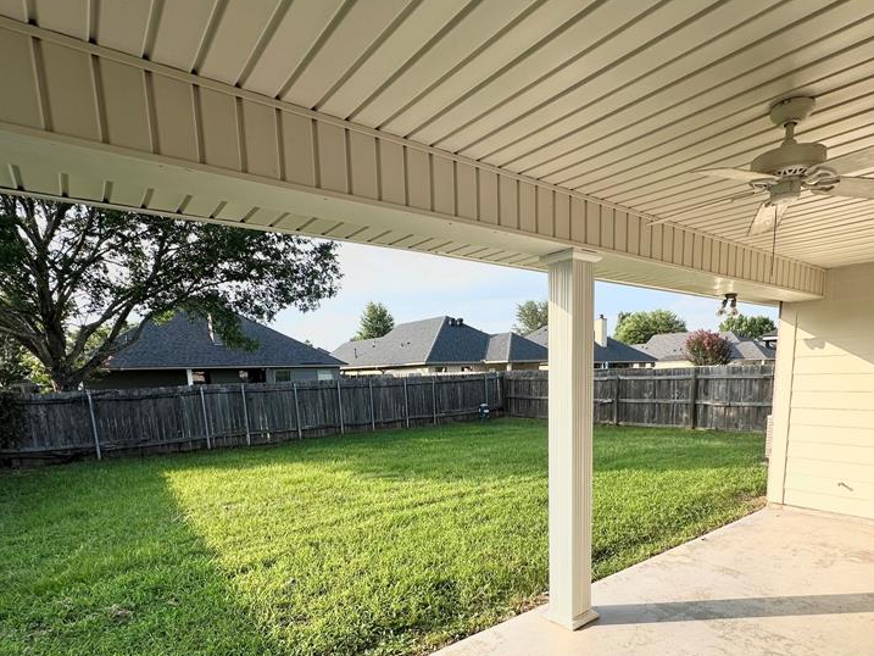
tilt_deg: -10.0
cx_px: 480
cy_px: 457
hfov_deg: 81.5
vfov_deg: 63.6
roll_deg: +1.2
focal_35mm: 20
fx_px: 505
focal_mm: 2.22
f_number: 2.2
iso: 50
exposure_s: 1/729
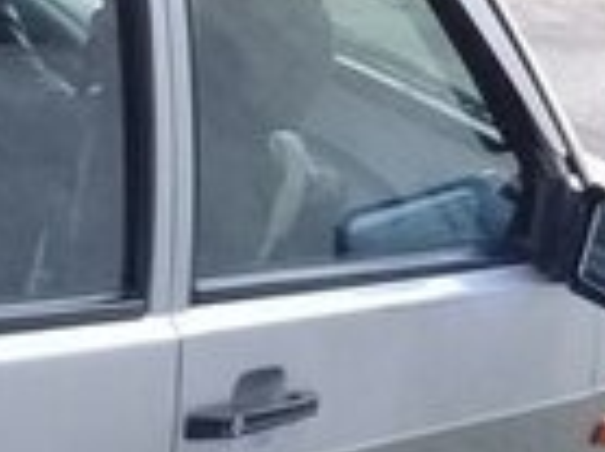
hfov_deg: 12.5
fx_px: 2567
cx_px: -400
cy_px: 602
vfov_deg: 9.9
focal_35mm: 147
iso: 80
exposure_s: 1/100
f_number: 2.2
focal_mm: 3.3
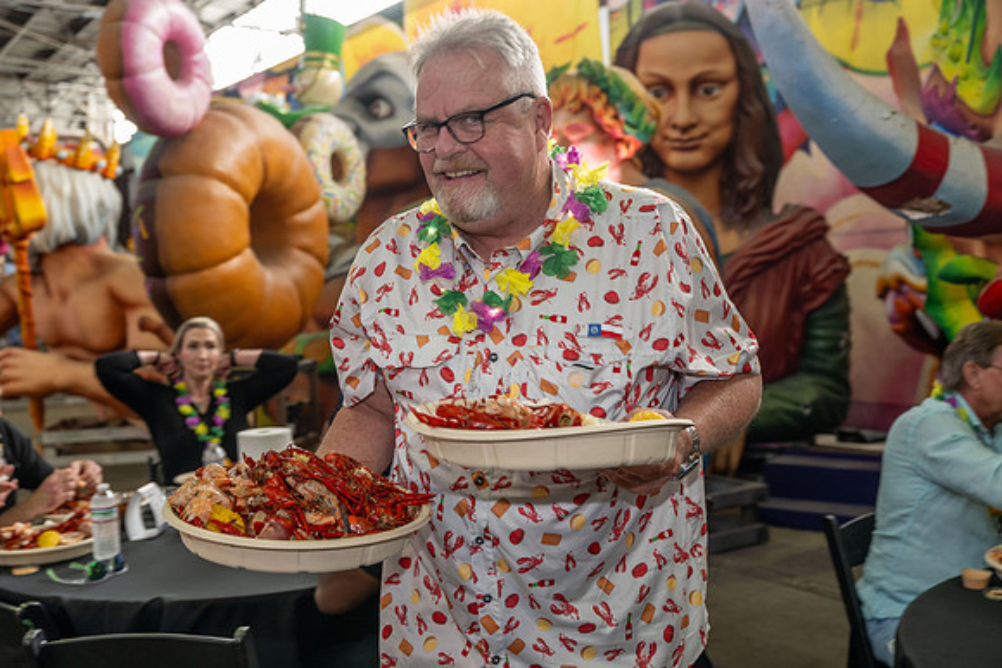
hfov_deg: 49.5
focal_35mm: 39
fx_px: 1086
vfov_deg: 34.2
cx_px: 501
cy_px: 334
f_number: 4
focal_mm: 39
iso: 250
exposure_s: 1/60
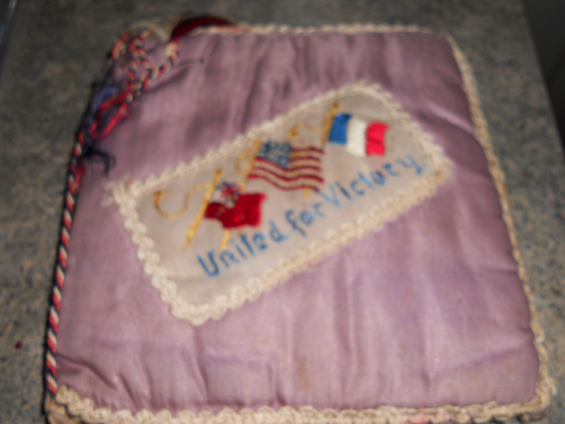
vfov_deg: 44.2
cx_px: 282
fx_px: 522
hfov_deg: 56.8
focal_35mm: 32
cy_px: 212
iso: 80
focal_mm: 5.8
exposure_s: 1/25
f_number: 8.8
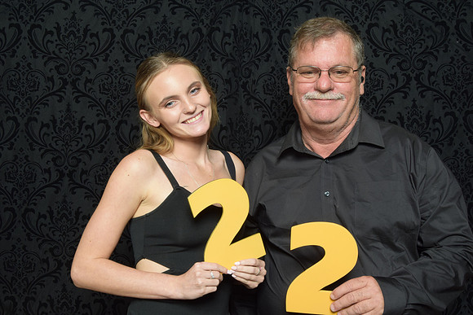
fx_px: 513
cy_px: 158
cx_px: 236
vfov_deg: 34.2
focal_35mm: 39
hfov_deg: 49.5
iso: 500
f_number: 20
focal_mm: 26
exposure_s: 1/60
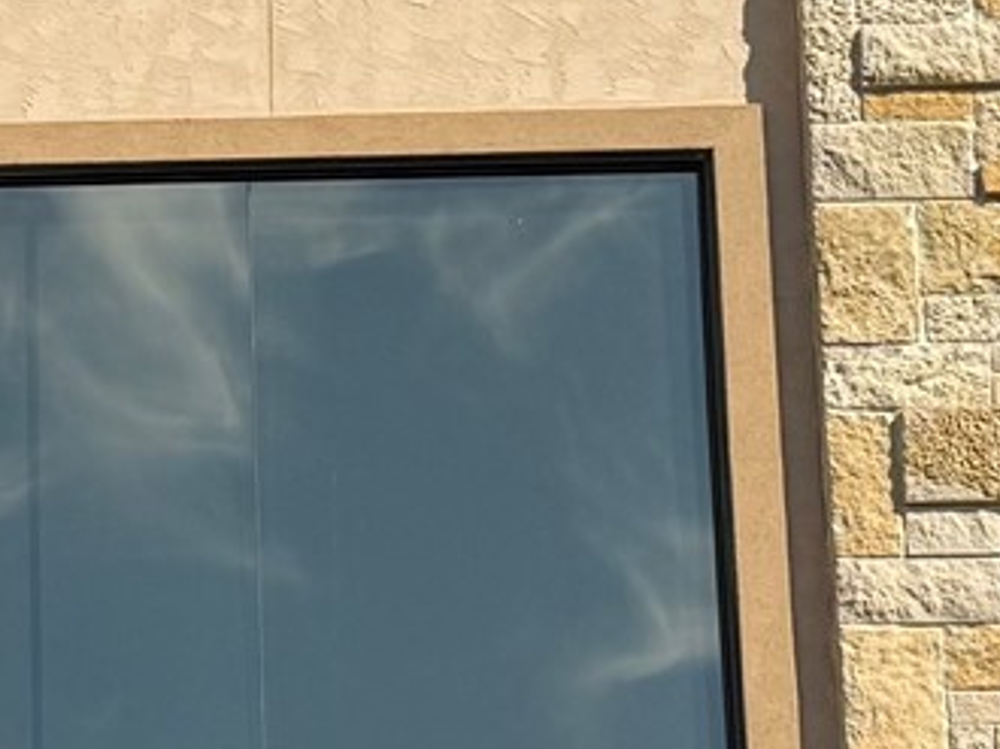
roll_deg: -1.5
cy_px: 846
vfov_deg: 9.8
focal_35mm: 149
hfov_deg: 12.5
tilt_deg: +16.4
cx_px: -561
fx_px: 4301
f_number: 1.78
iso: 80
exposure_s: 1/6173
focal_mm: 6.76
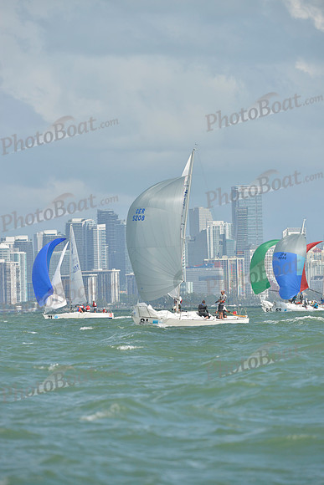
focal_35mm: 340
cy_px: 242
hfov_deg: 4.0
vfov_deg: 6.1
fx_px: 4587
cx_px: 162
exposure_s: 1/1250
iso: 280
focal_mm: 340
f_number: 8
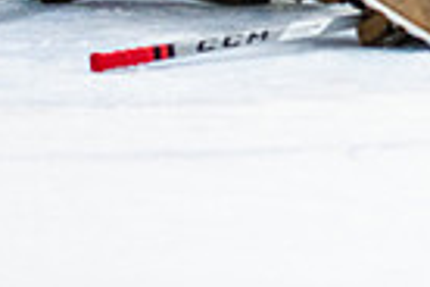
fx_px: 6438
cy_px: -433
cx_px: 831
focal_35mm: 539
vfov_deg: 2.5
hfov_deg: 3.8
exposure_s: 1/400
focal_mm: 70
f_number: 2.8
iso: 900
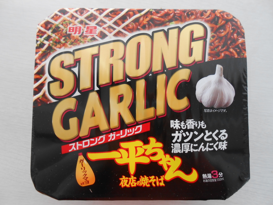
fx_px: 205
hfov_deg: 67.3
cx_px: 136
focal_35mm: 26
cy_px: 102
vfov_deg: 53.1
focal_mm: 4.6
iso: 160
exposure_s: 1/30
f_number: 3.5
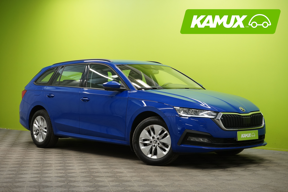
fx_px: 520
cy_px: 96
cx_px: 144
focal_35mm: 65
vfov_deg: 20.9
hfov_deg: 31.0
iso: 1250
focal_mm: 65
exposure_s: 1/25
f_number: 10
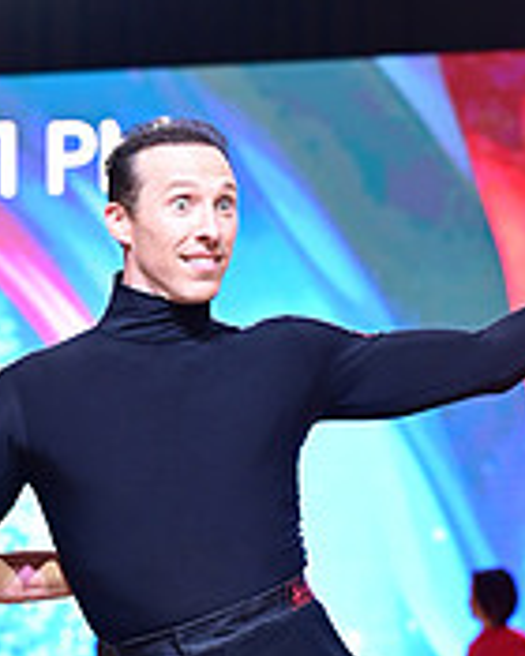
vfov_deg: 8.4
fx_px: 4409
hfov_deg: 6.8
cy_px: 922
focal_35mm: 227
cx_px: -86
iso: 1600
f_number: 3.5
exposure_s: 1/250
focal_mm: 73
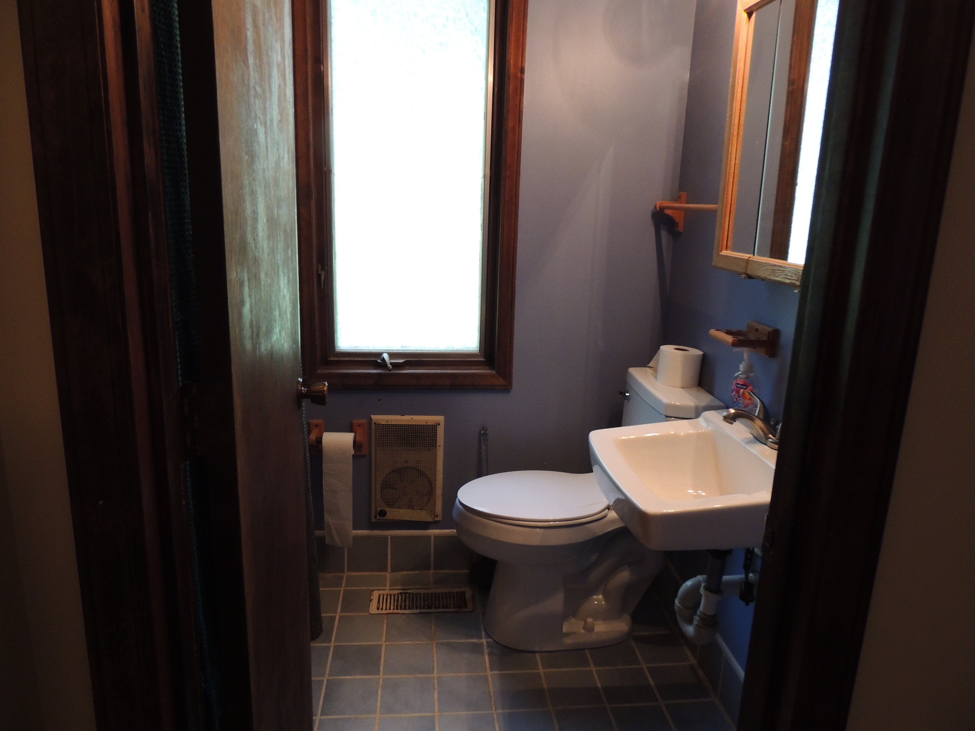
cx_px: 488
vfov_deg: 56.8
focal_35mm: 24
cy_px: 366
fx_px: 676
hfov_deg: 71.6
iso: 400
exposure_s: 1/25
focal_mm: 4.3
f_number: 3
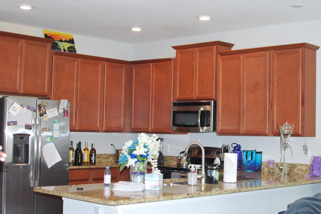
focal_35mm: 59
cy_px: 112
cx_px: 176
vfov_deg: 23.2
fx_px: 523
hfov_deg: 34.1
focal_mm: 35
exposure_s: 1/60
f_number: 2.8
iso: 200
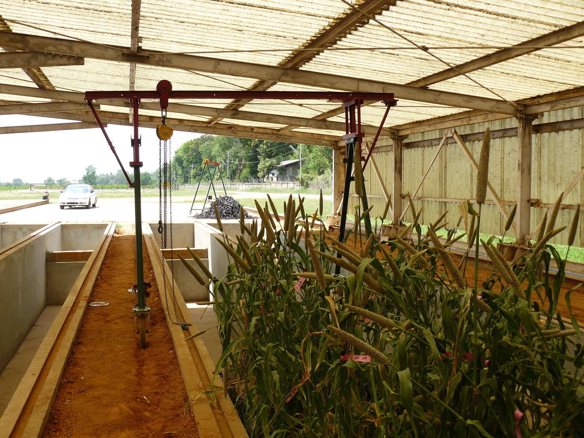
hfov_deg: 51.4
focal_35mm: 36
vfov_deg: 39.7
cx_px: 292
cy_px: 219
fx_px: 607
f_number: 4
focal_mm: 6
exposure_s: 1/250
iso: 100
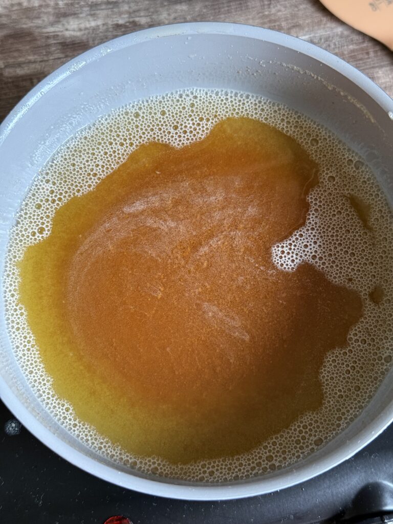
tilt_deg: -72.9
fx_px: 727
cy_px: 262
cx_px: 196
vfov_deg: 39.7
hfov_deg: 30.3
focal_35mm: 48
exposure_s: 1/40
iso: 250
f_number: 1.78
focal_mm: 6.76
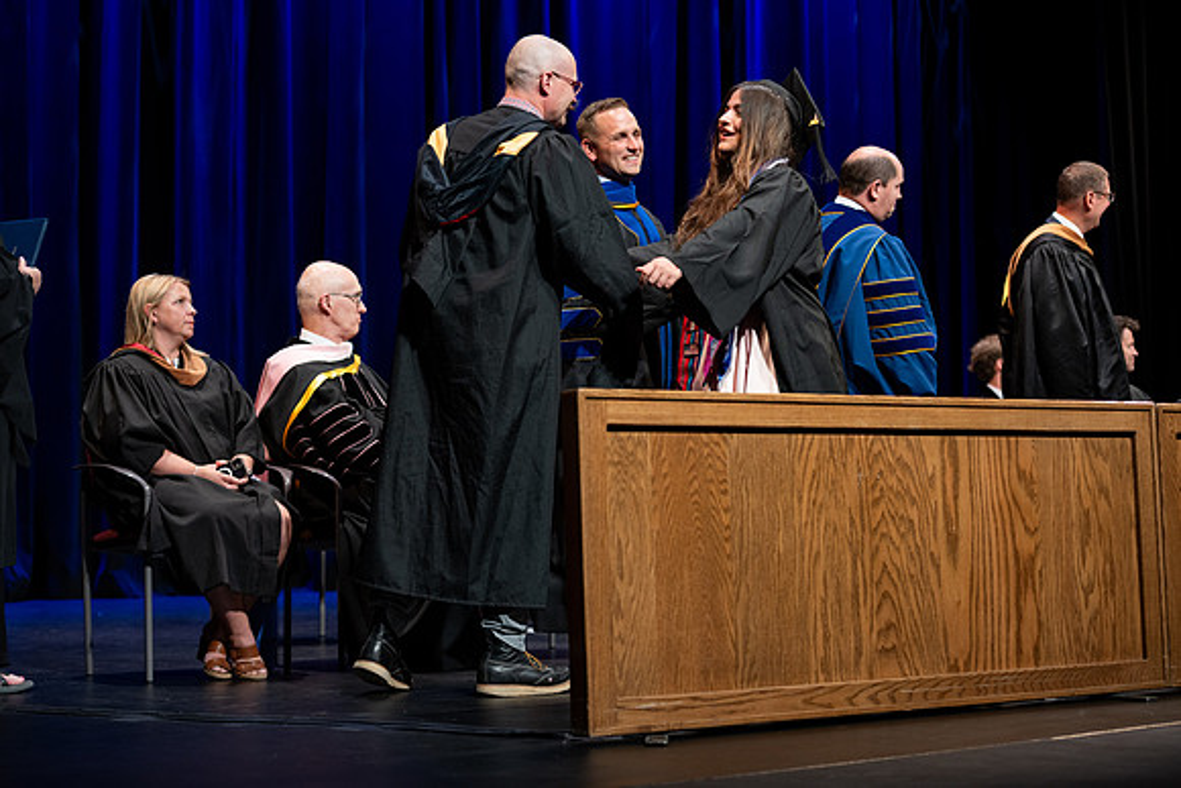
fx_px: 2297
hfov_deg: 28.8
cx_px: 590
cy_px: 394
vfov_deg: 19.5
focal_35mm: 70
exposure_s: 1/250
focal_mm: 70
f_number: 2.8
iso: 500
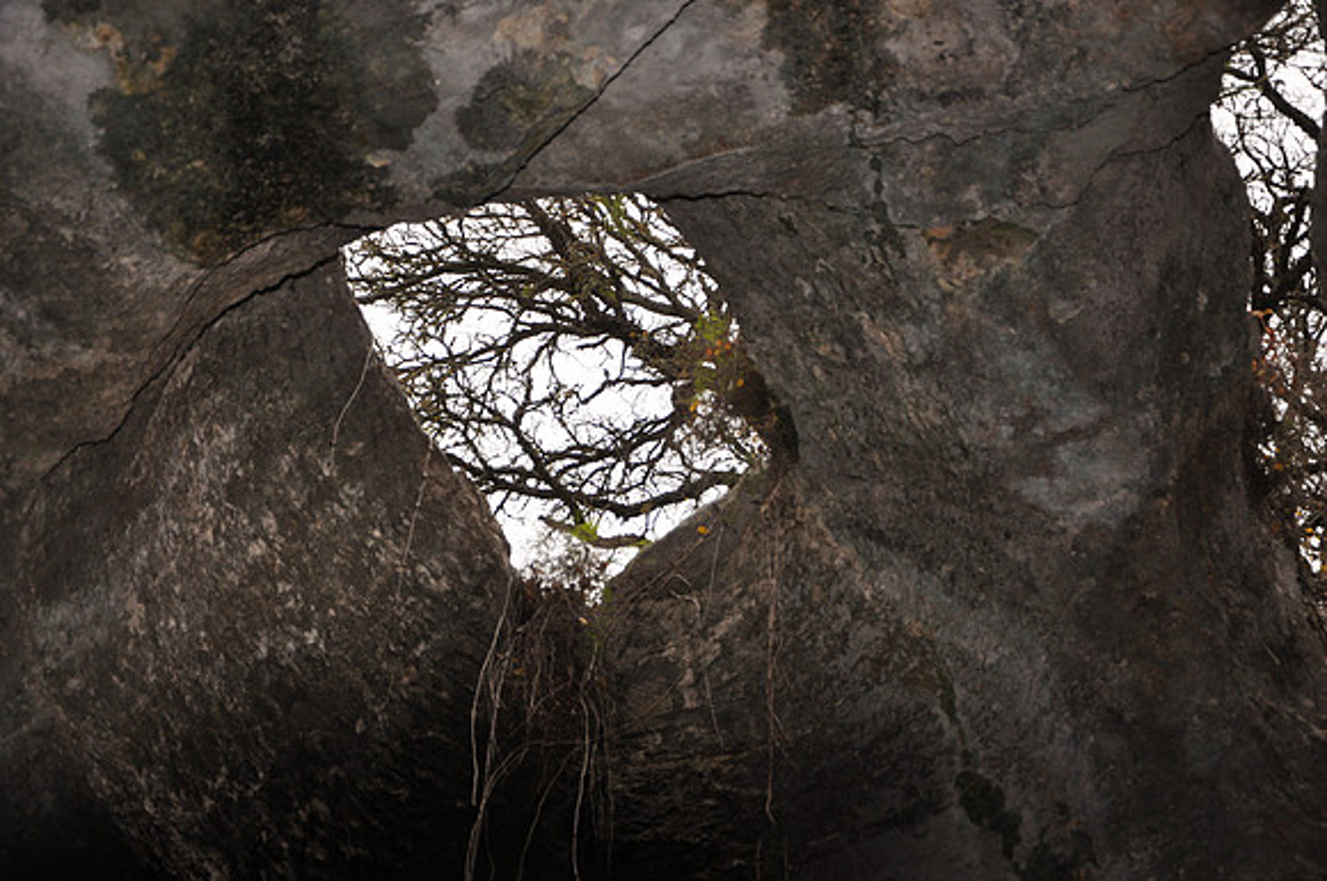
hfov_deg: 29.9
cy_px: 440
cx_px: 664
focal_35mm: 68
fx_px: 2485
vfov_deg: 20.1
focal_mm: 45
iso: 360
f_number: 4.8
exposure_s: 1/200
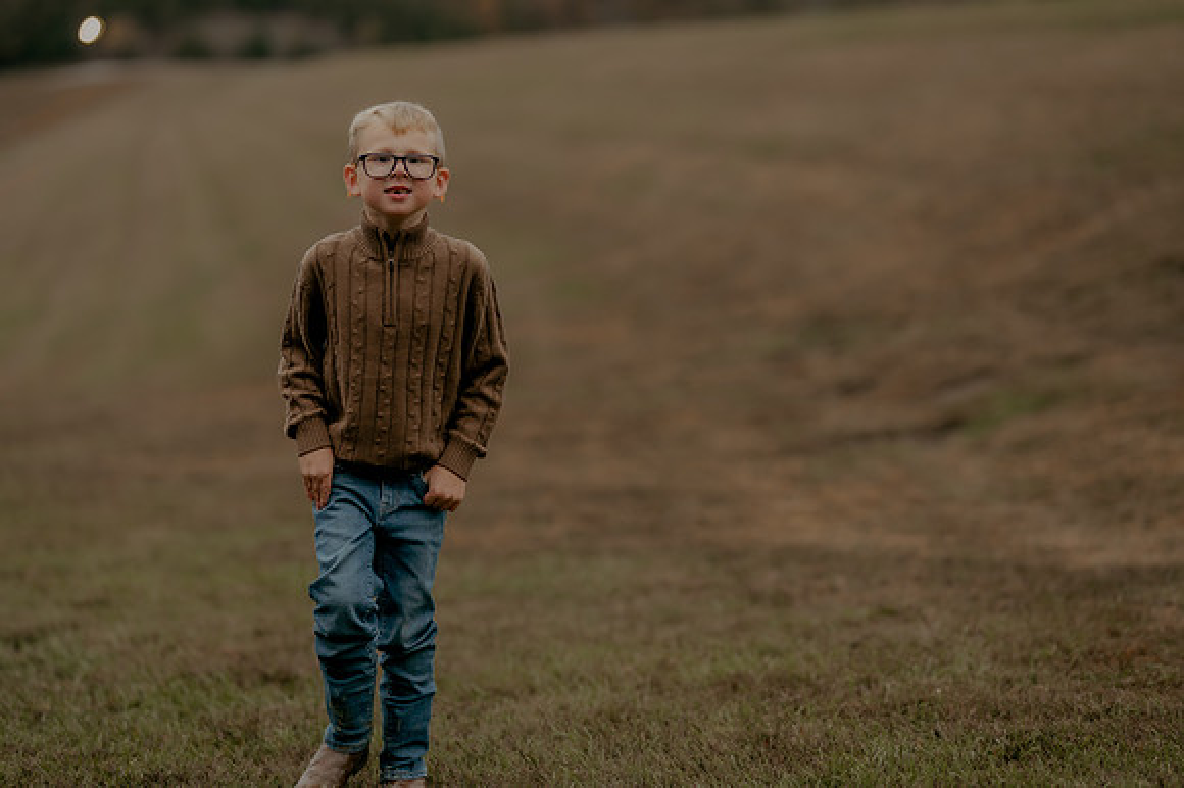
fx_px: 2794
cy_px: 394
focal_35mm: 85
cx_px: 592
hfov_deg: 23.9
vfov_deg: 16.1
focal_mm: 85
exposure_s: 1/250
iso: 400
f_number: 1.8
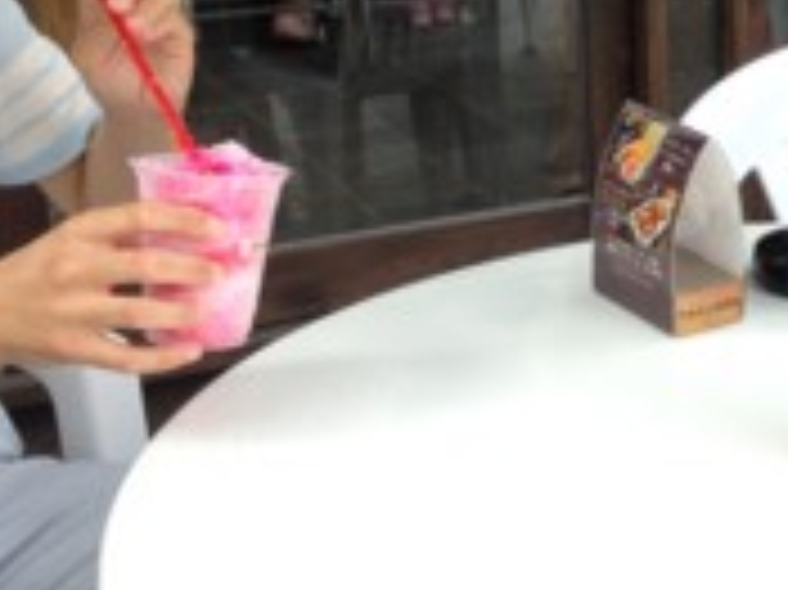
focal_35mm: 85
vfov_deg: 17.1
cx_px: 738
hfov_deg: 22.4
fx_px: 1934
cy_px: 77
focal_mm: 4.12
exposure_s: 1/158
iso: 50
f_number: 2.4
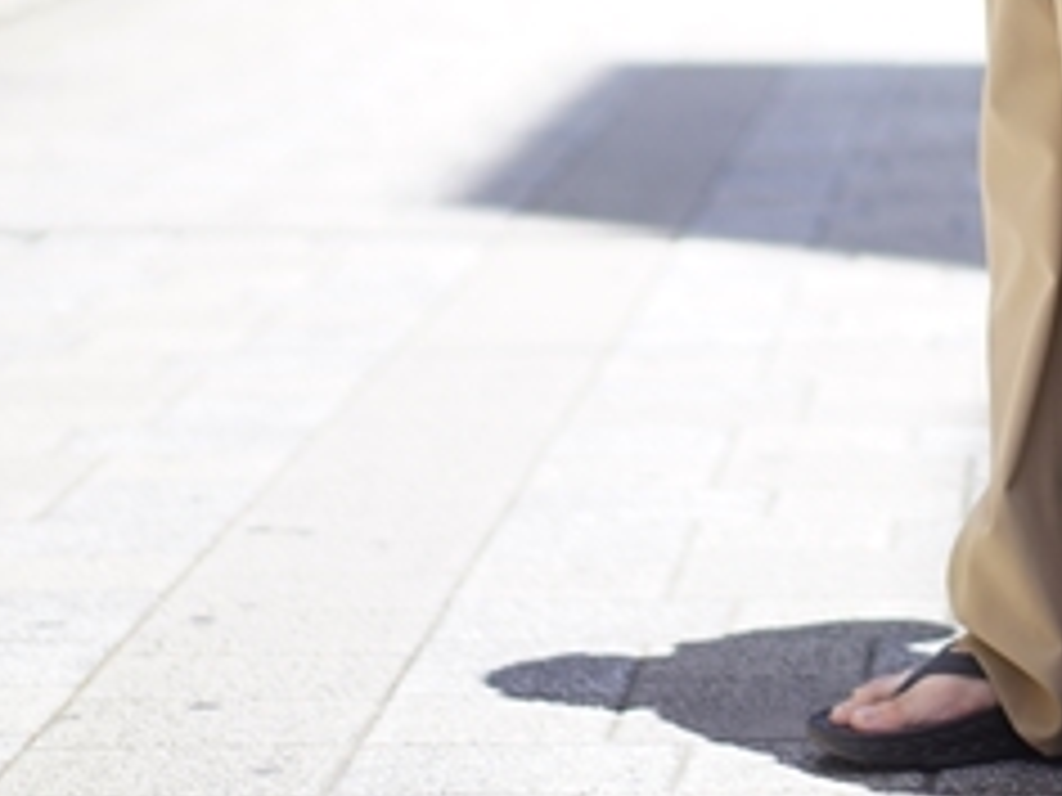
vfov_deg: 8.2
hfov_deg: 10.8
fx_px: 5492
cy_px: -326
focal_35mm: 179
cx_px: 1359
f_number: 1.8
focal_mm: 55
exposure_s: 1/800
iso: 100
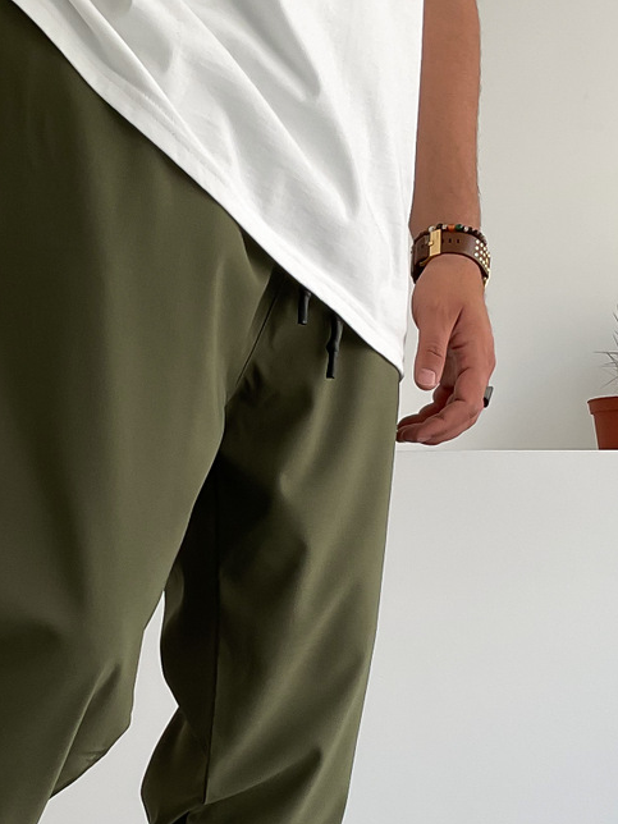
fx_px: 1714
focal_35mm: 72
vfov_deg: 26.8
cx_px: 139
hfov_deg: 20.3
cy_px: 572
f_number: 1.8
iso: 32
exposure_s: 1/120
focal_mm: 3
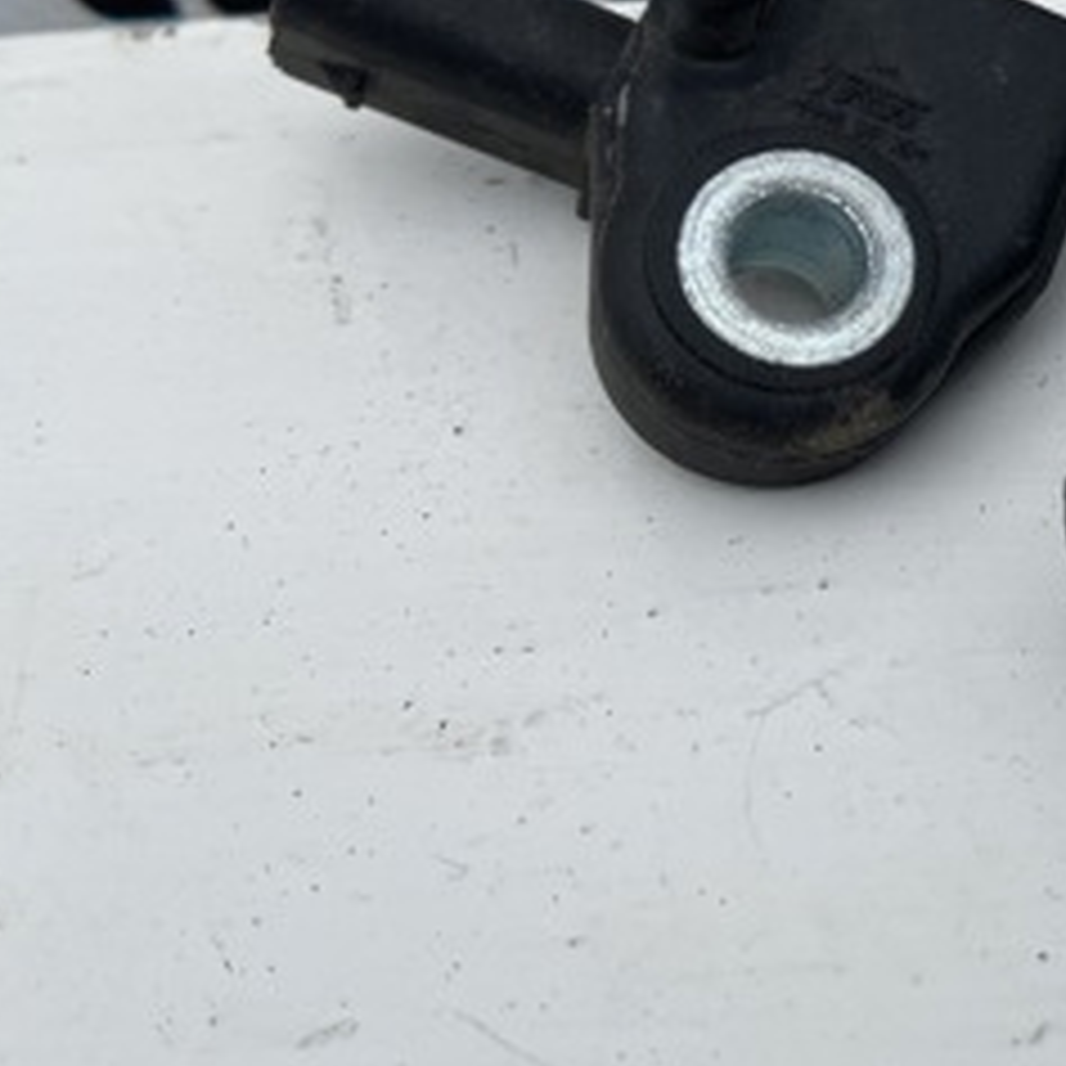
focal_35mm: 62
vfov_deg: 27.0
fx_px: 2160
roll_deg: -2.4
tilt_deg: -38.5
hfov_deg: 25.1
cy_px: 173
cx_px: 1259
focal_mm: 4.25
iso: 32
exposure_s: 1/2513
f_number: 1.8
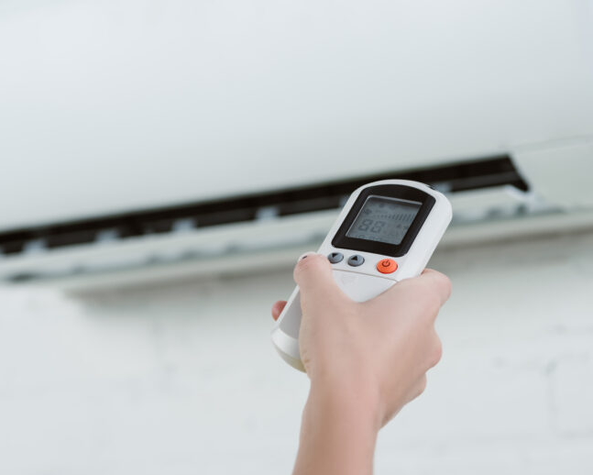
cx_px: 336
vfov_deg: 9.9
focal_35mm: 156
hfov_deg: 12.4
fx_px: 2739
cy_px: 232
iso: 320
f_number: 8
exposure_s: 1/160
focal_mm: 105
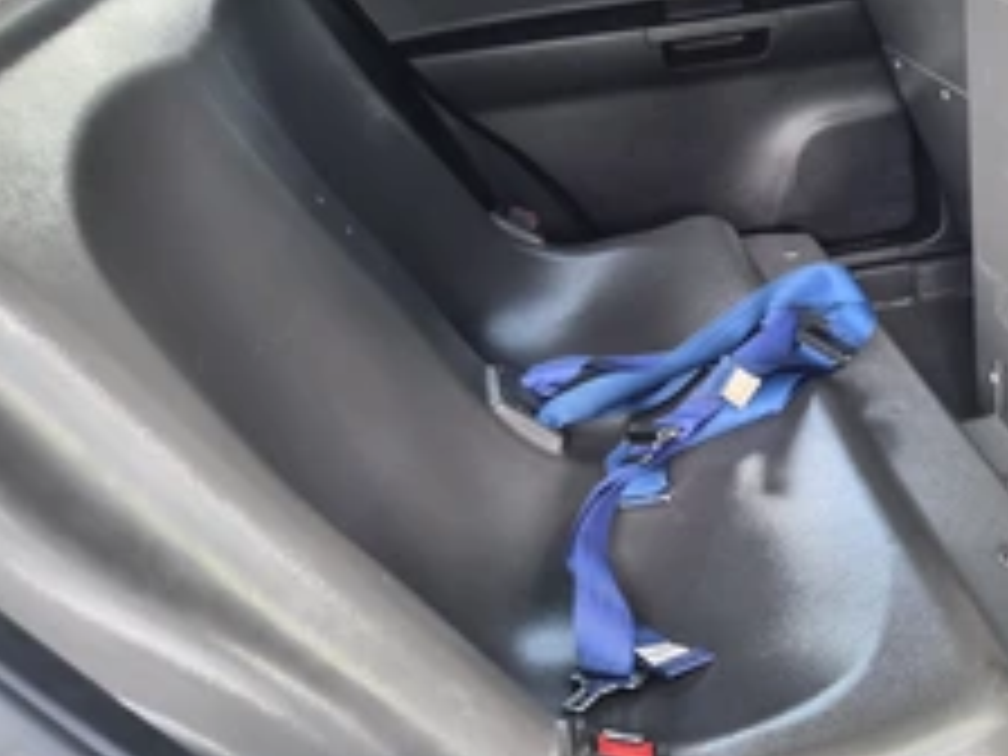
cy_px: 418
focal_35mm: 41
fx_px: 1194
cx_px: 814
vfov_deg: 35.1
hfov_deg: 43.5
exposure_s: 1/120
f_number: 1.8
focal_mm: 5.4
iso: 500
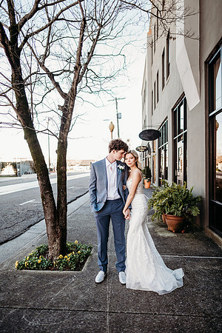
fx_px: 222
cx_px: 111
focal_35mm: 24
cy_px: 166
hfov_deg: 53.1
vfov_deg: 73.7
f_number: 2
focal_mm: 24
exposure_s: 1/320
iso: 160
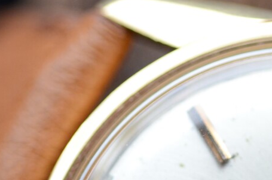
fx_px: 2088
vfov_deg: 4.9
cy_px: 256
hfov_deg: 7.4
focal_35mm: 277
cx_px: 320
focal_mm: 60
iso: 800
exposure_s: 1/400
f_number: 3.5
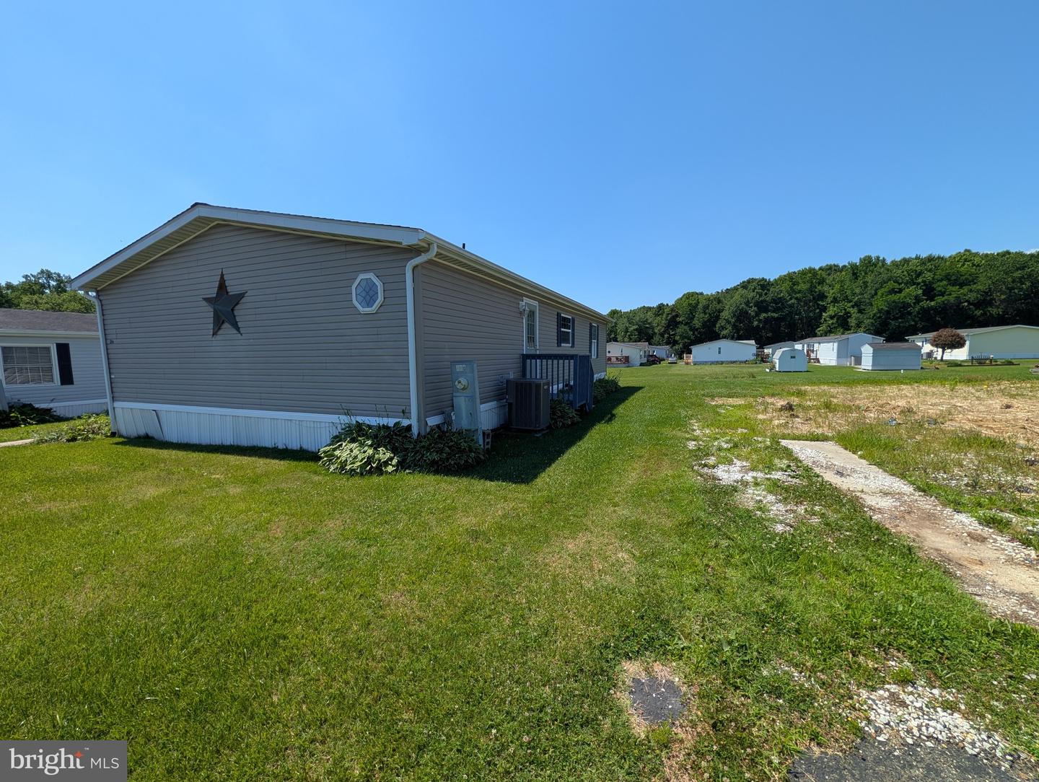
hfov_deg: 110.5
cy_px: 391
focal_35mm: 12
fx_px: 361
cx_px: 520
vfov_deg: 94.6
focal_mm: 2.02
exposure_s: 1/2660
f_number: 1.7
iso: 51
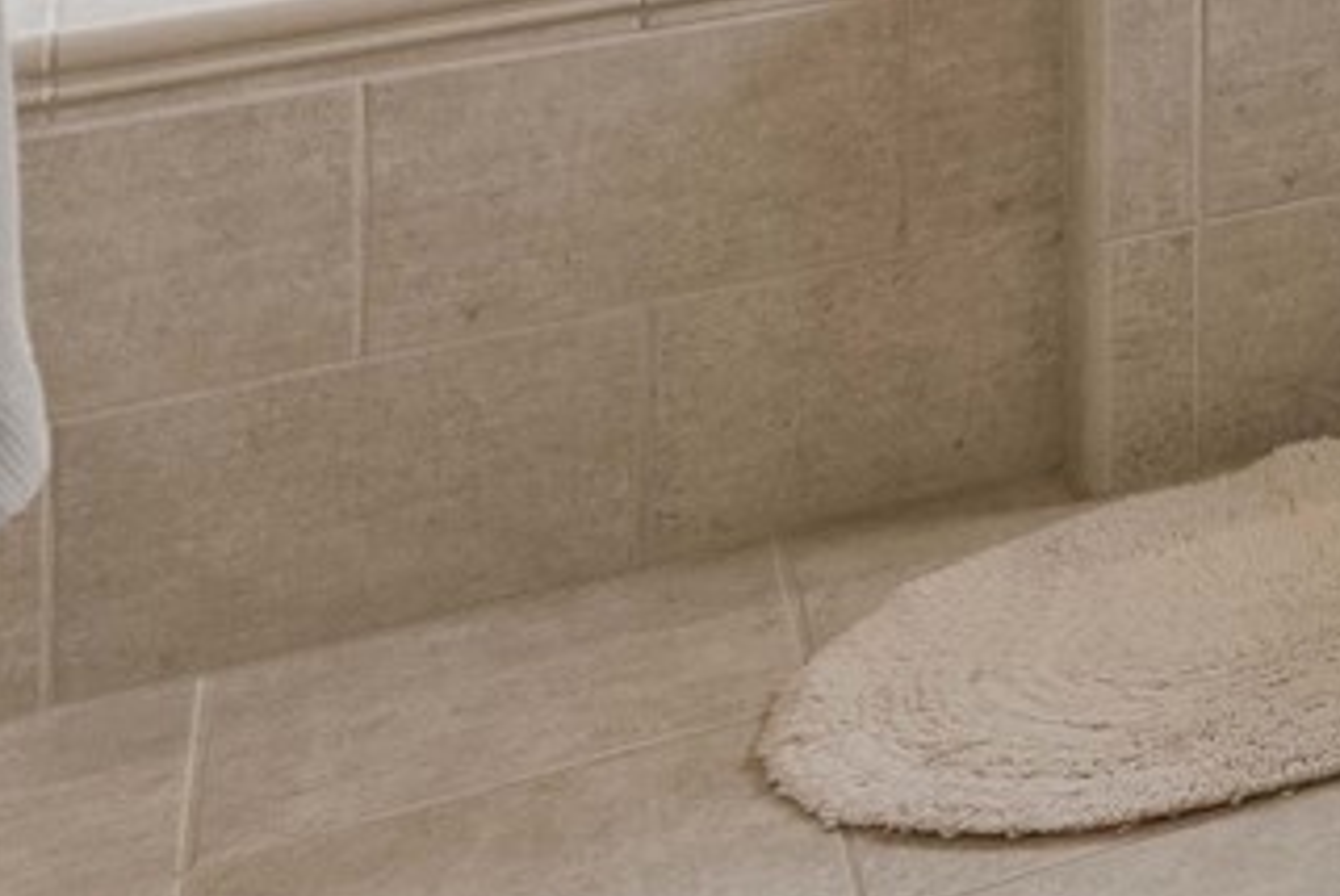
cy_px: -1053
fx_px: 3353
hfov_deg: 15.3
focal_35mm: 90
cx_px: 3038
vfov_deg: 12.7
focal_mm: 17
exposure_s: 1/5
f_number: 8
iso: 200
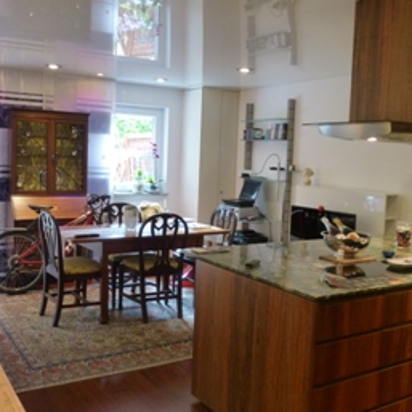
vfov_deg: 44.9
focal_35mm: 37
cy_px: 200
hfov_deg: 44.9
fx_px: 498
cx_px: 199
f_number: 3.3
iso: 400
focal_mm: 4.3
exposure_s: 1/30
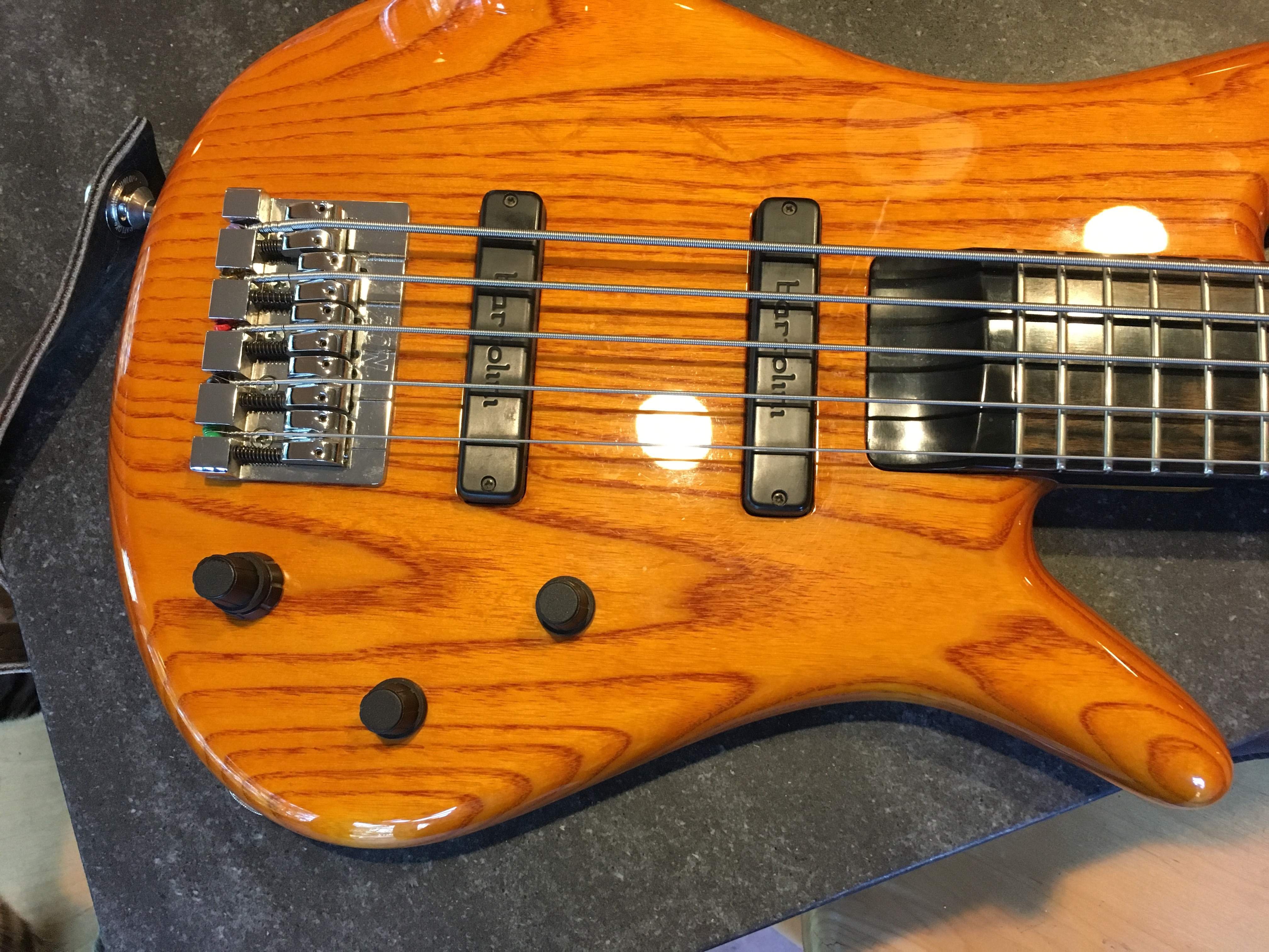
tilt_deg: -78.4
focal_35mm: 29
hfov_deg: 61.7
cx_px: 634
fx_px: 1063
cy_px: 476
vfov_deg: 48.2
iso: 200
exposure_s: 1/30
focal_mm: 4.15
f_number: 2.2
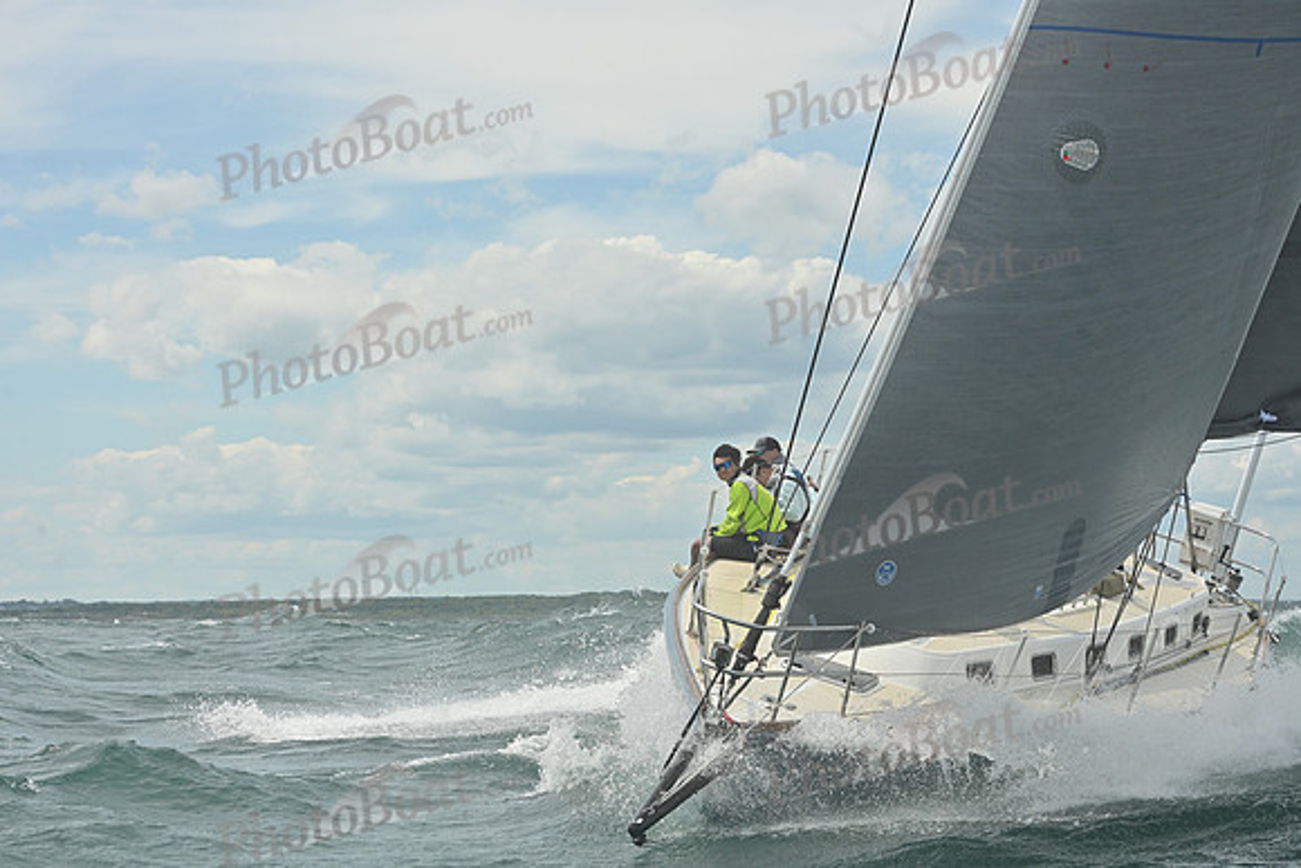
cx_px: 650
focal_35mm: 90
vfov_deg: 15.2
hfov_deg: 22.6
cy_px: 434
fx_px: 3253
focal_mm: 90
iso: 320
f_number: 11
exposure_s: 1/1250
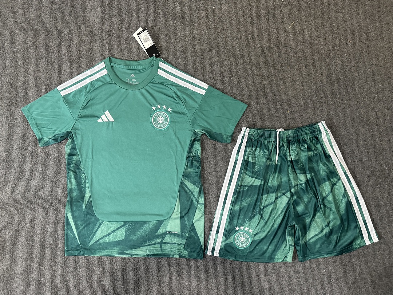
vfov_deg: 56.8
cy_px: 148
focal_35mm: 24
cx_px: 196
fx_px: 272
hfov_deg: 71.6
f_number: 1.78
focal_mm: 6.76
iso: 500
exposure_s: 1/50
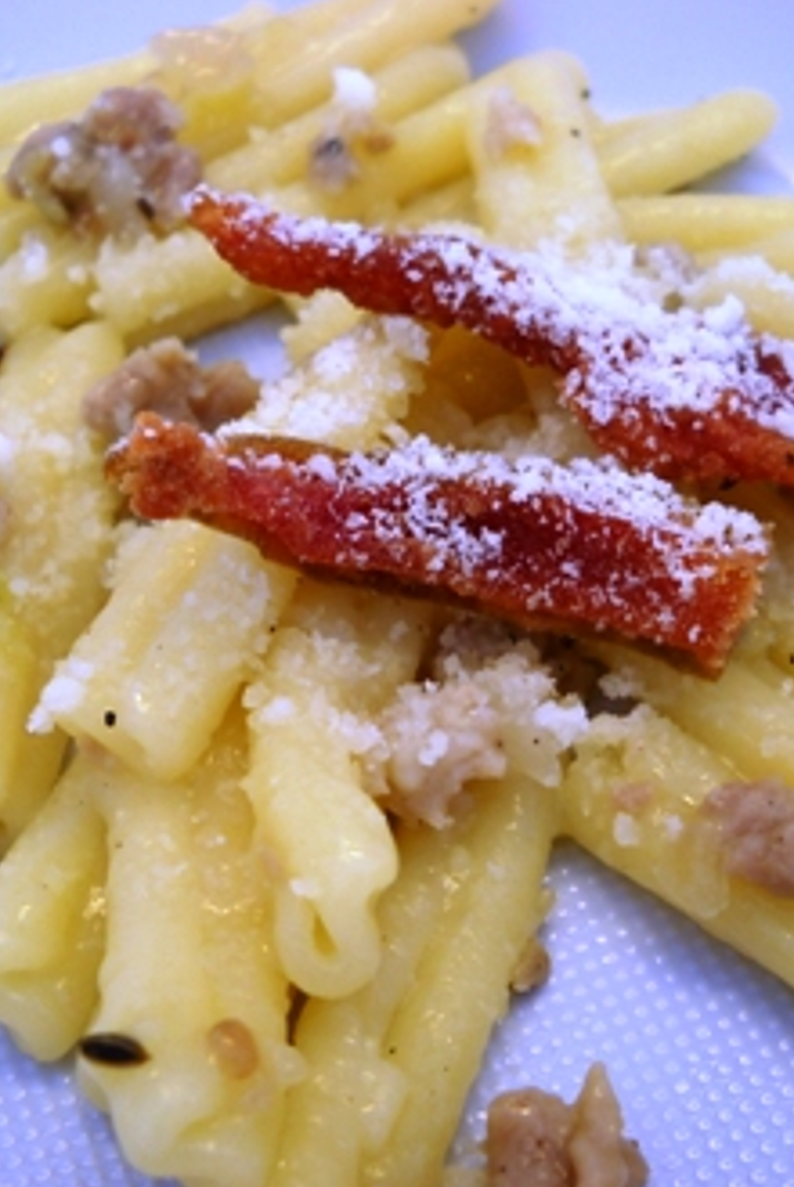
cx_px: 466
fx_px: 1915
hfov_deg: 23.4
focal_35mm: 58
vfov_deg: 34.5
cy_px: 584
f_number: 3.1
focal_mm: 6.72
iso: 95
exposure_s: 1/60
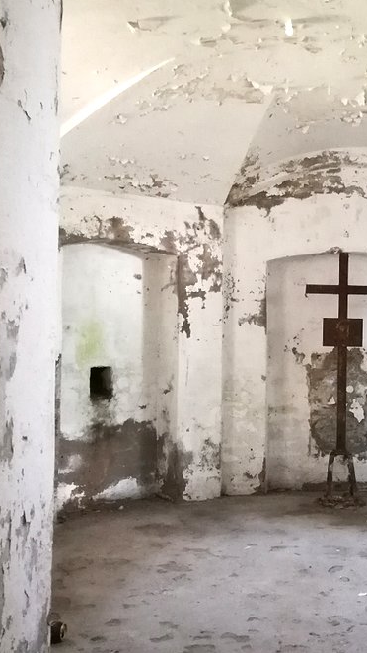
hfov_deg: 28.6
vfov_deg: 50.5
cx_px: 327
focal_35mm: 40
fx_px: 693
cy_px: 326
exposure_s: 1/14.3
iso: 800
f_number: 2
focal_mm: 3.79
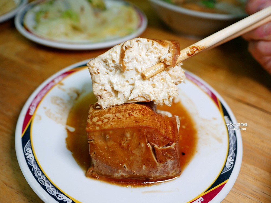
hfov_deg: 63.4
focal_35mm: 28
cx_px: 136
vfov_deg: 49.8
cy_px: 102
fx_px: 219
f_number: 2.5
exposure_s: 1/320
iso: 200
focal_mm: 14
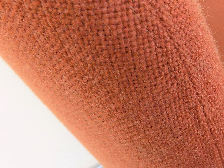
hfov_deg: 36.1
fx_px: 324
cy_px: 68
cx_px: 198
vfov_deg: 29.0
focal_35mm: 50
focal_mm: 4
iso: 125
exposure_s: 1/30
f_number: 3.1
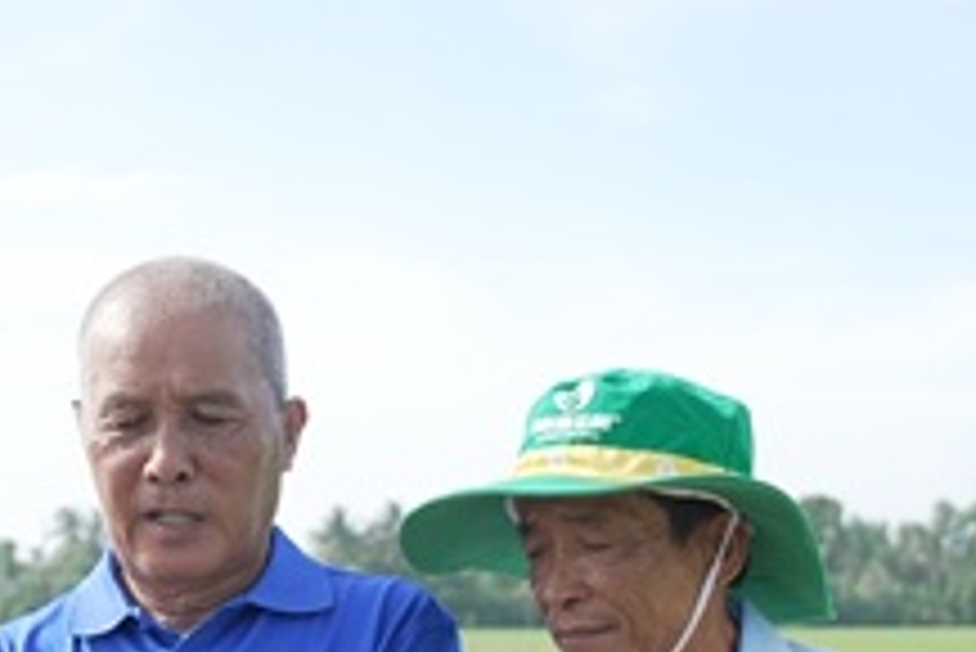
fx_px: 2588
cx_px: 445
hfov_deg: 21.4
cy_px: 692
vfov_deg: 14.1
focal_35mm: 95
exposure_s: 1/2000
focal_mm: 34.5
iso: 640
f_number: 4.5
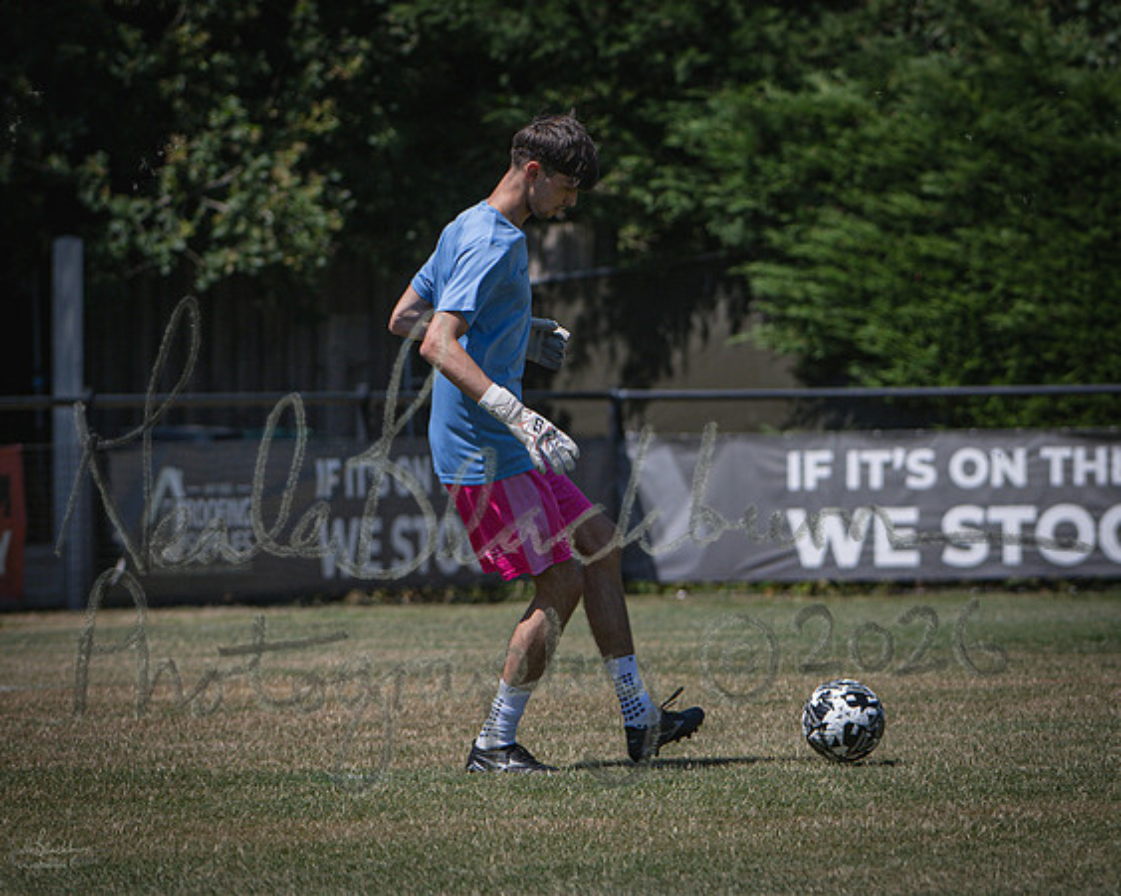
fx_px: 13976
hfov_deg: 4.6
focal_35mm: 421
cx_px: 630
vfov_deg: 3.7
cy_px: 454
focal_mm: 200
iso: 400
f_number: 4
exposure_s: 1/3200
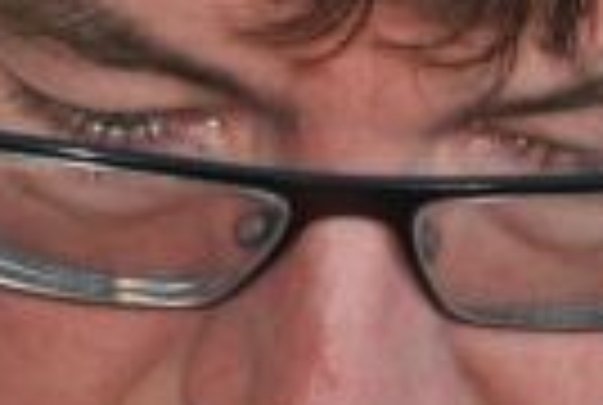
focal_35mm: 943
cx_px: -50
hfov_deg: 2.2
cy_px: 18
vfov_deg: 1.5
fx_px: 15830
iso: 200
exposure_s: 1/60
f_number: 5.6
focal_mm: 105
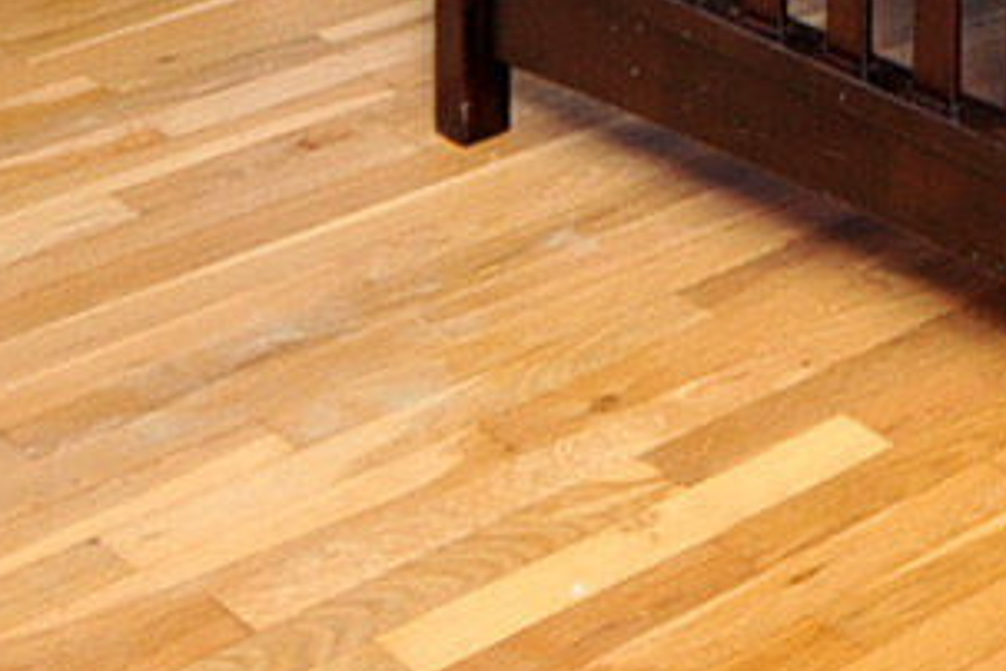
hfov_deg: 17.6
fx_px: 2962
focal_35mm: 106
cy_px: -1276
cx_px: 1424
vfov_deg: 10.0
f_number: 4.5
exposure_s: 1/125
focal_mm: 10
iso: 250
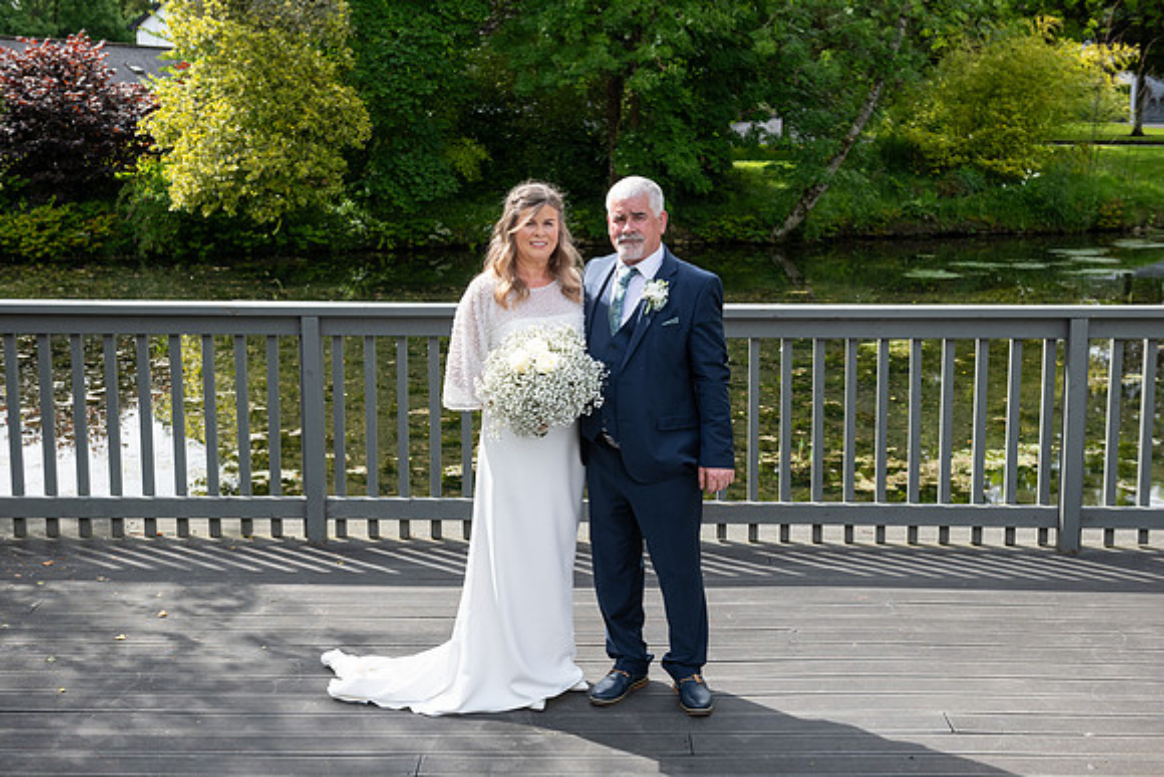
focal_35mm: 48
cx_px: 582
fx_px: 1552
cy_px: 388
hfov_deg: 41.1
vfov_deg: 28.1
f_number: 5.6
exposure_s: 1/320
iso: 160
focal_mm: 48
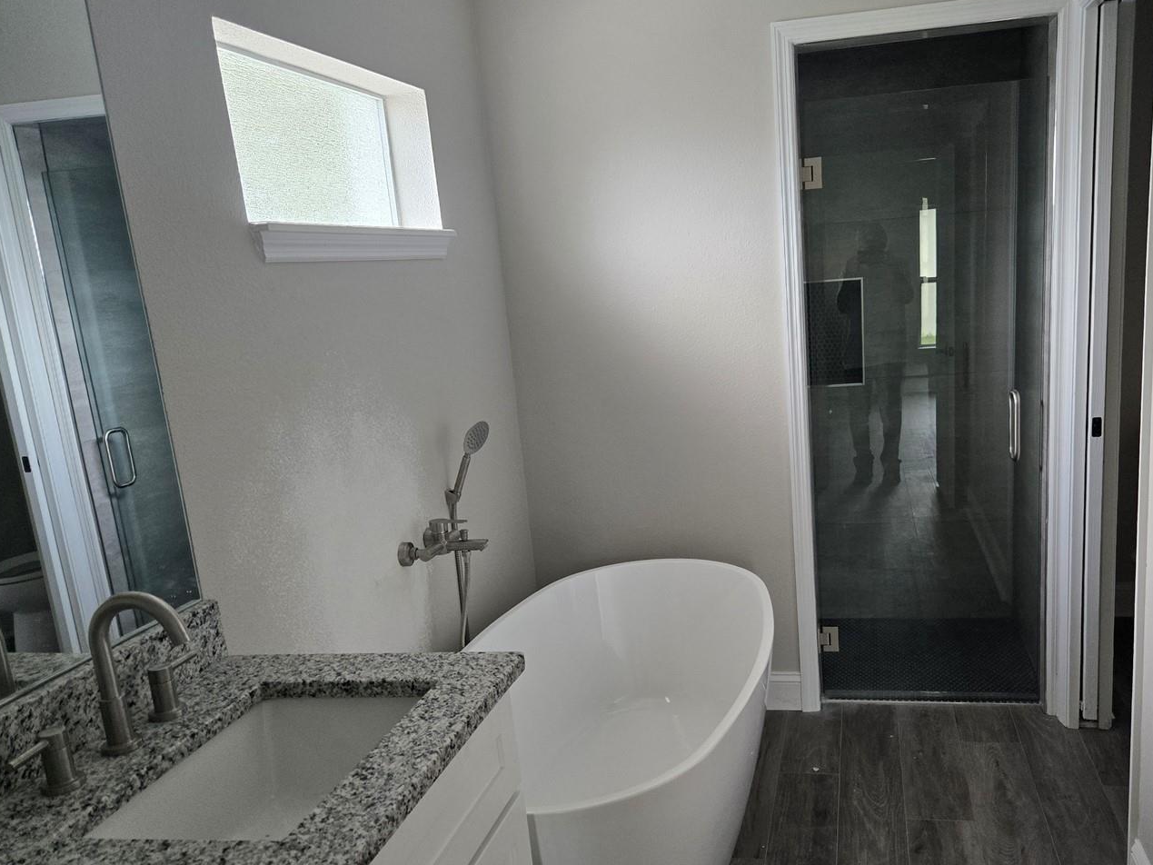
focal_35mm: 29
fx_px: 966
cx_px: 687
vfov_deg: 48.1
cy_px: 494
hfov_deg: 61.2
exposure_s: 1/180
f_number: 1.8
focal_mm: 5.4
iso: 200
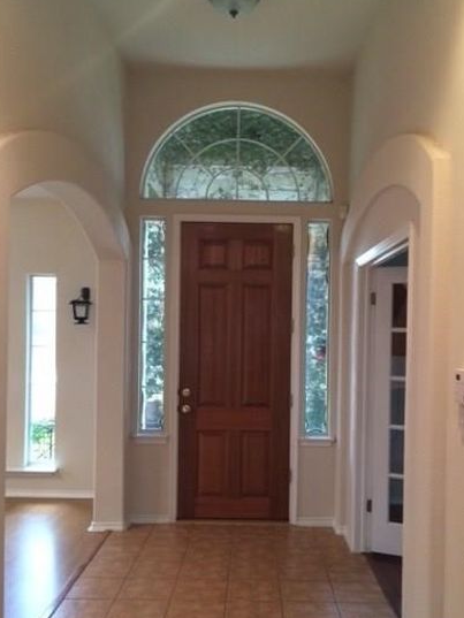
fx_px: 643
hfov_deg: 39.6
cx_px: 261
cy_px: 333
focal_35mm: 36
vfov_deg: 51.3
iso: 200
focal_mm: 4.15
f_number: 2.2
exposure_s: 1/30
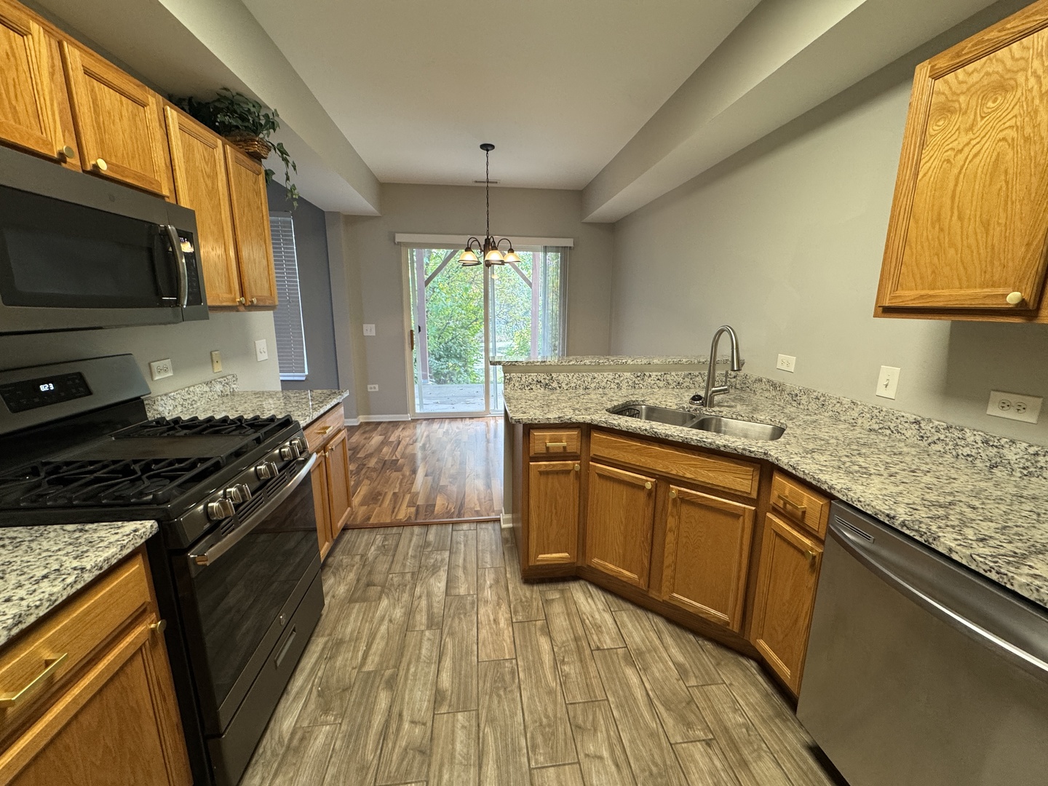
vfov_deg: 85.7
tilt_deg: -13.1
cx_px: 524
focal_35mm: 14
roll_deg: -0.1
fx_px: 424
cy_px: 393
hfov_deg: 102.1
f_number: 2.2
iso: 200
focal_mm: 2.22
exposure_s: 1/60
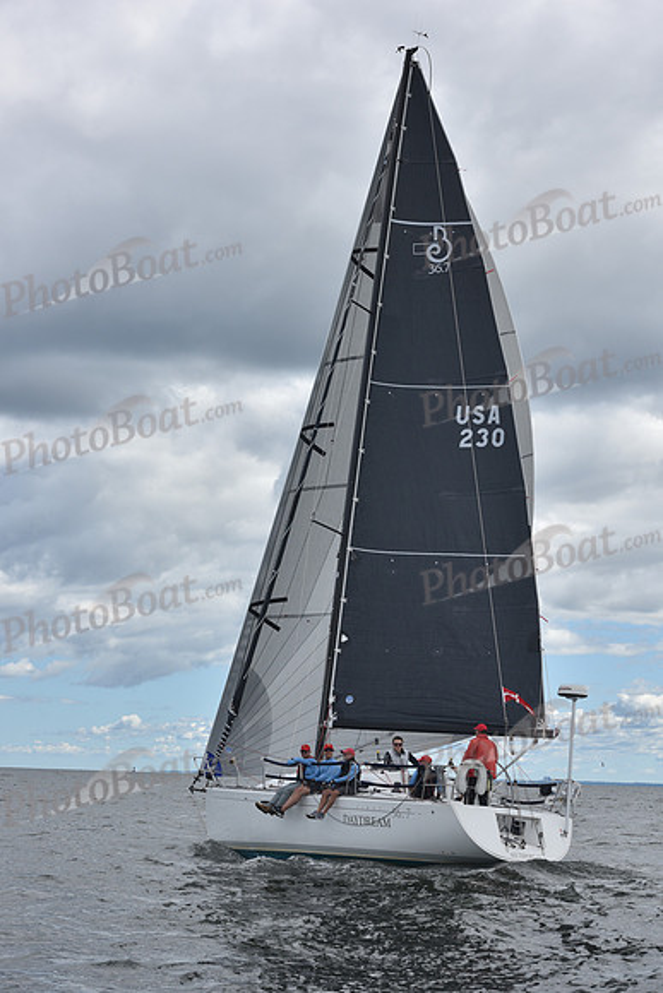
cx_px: 332
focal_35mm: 70
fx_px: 1932
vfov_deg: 28.8
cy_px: 496
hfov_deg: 19.5
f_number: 9
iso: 250
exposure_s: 1/800
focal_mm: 70
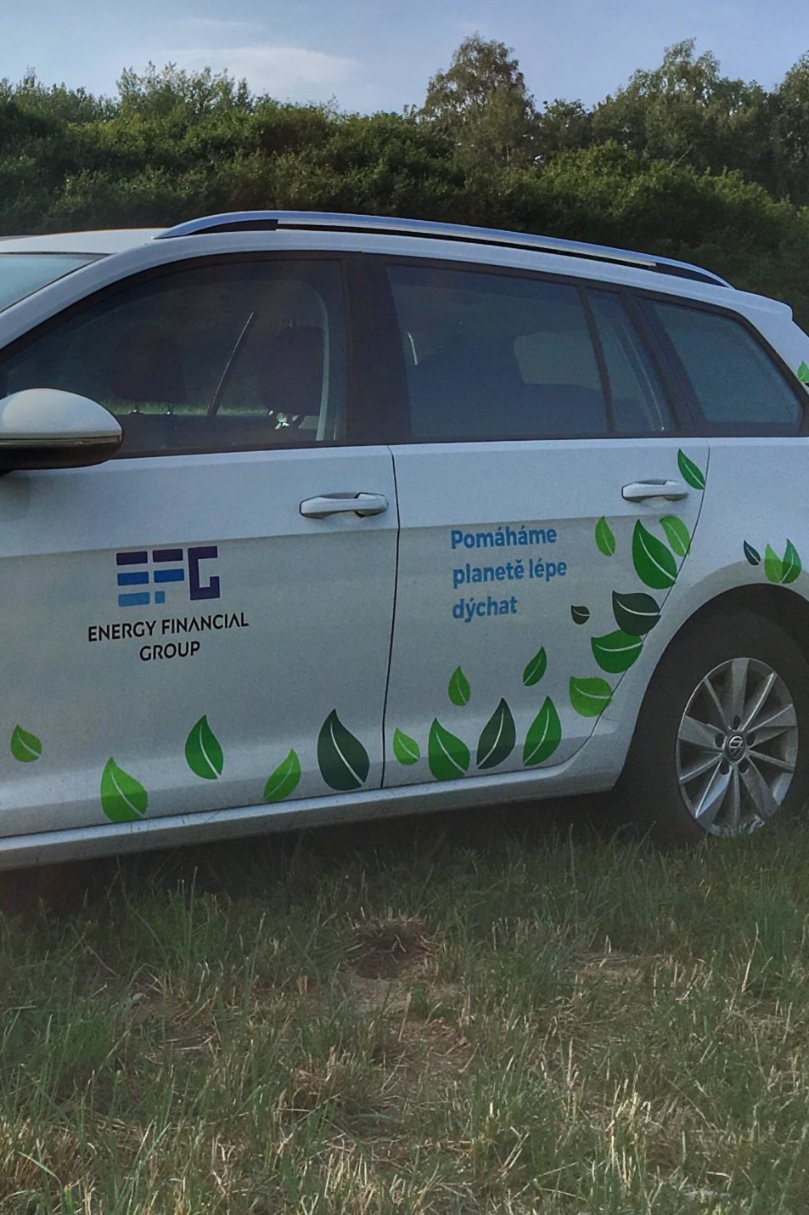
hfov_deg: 24.0
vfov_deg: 36.7
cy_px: 464
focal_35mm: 54
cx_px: -2
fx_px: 1821
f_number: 2.2
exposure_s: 1/2198
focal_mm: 4.15
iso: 25
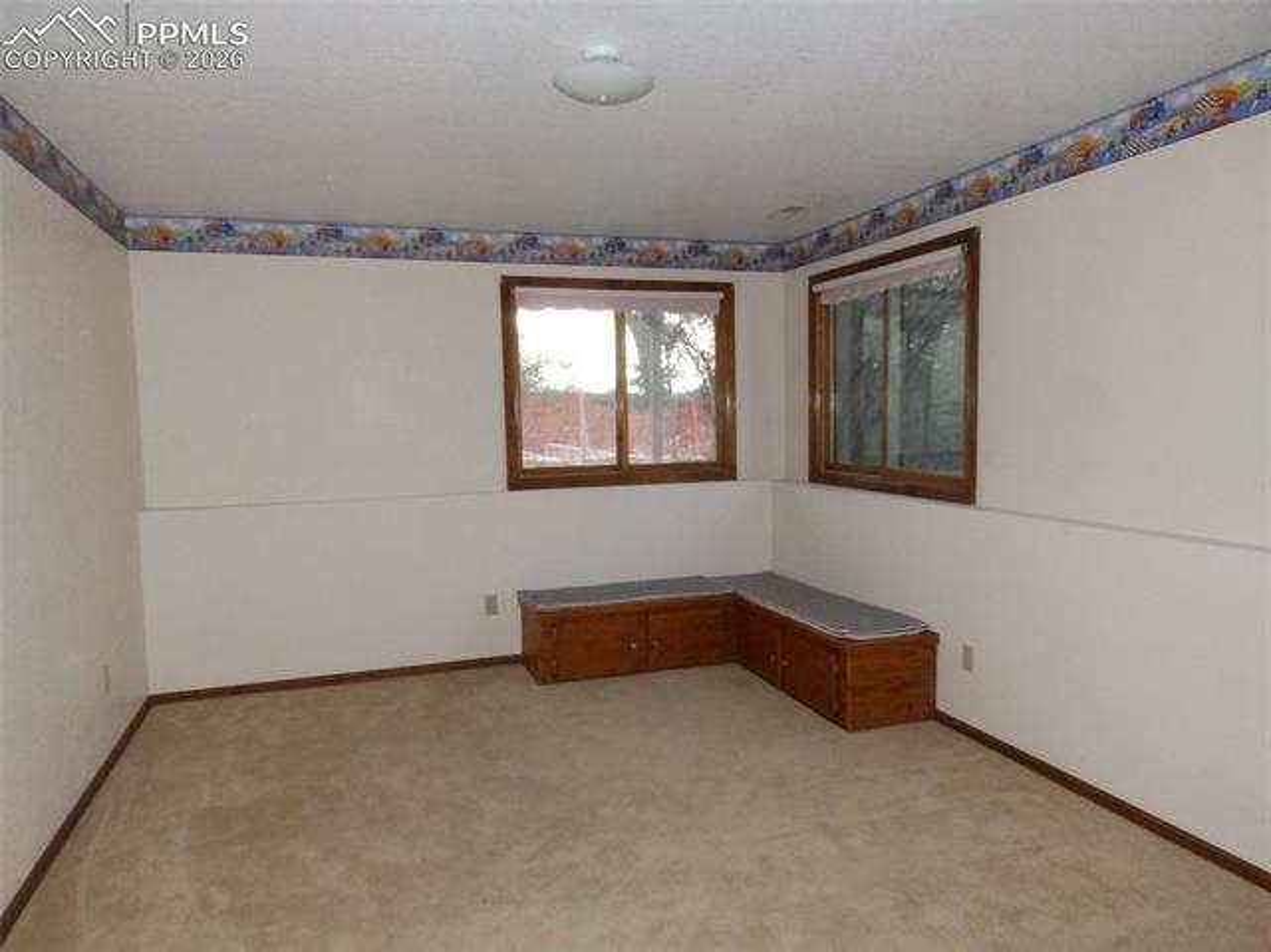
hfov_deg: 76.4
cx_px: 636
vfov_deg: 61.0
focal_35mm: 22
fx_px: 807
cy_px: 476
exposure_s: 1/30
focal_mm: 4
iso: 800
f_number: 8.6
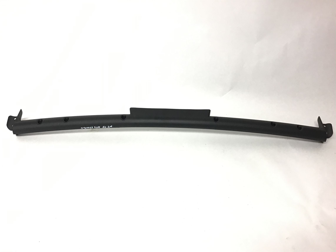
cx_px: 168
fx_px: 301
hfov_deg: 58.4
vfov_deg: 45.4
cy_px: 126
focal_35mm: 31
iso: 50
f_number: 2.4
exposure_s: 1/33
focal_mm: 3.3
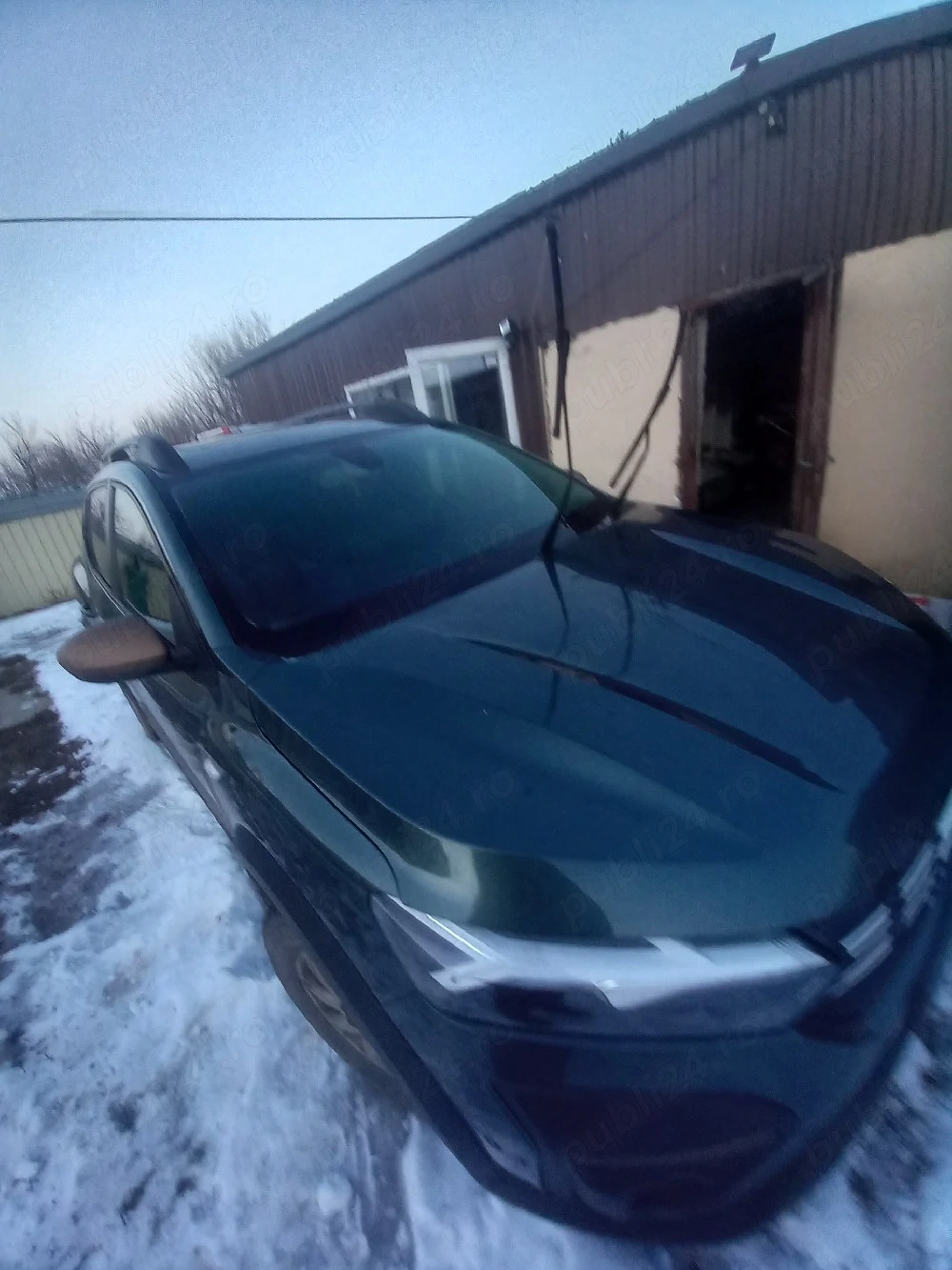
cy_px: 635
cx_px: 476
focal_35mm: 13
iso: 64
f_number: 2.2
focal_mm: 1.13
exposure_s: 1/50
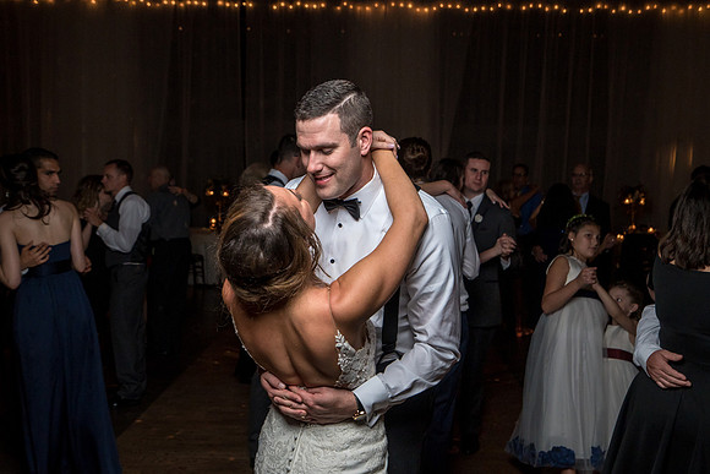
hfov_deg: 47.0
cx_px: 353
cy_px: 224
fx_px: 817
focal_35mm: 41
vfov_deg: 32.3
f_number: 4
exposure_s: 1/200
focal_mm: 35
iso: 2000
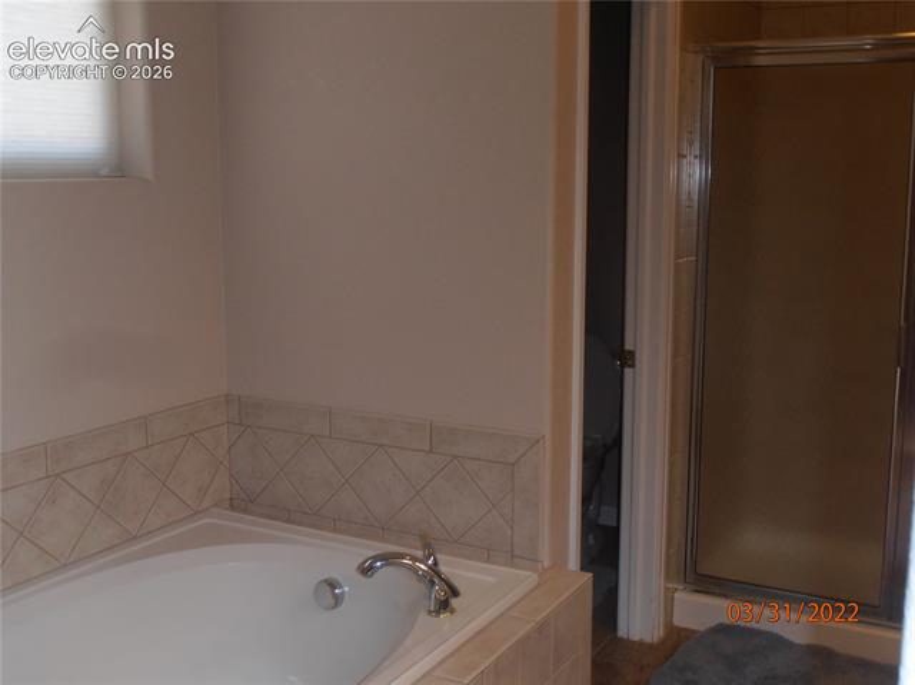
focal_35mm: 44
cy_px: 342
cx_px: 458
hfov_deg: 43.0
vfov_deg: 32.8
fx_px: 1162
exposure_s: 1/40
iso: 125
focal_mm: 7.87
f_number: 4.2
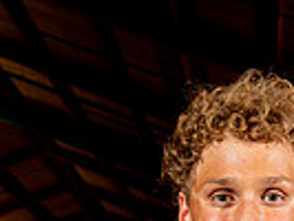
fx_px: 910
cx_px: 188
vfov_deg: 12.0
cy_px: 475
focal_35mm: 107
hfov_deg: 18.3
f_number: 7.1
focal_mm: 33
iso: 400
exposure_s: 1/125
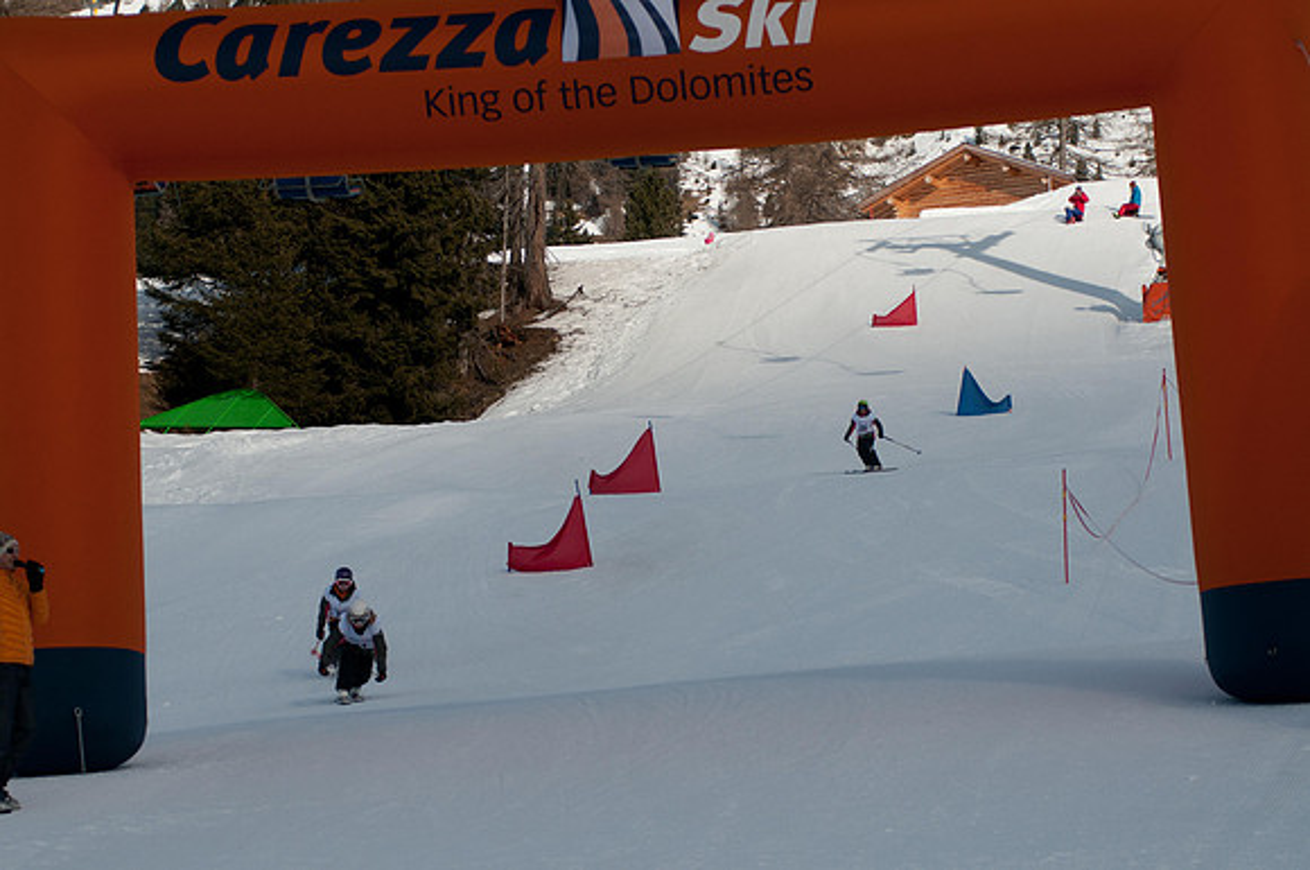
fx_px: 4361
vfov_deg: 11.4
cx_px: 655
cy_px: 435
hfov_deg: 17.1
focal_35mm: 120
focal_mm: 80
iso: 200
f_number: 3.5
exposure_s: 1/1250
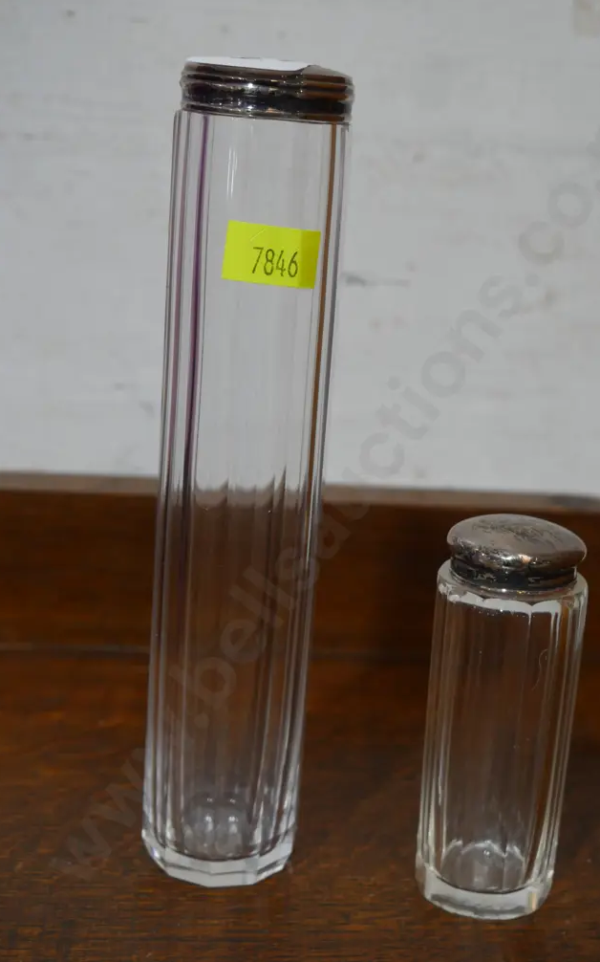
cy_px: 488
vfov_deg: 37.5
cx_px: 357
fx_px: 1414
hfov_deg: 23.9
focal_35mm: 54
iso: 640
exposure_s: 1/60
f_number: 5.3
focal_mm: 25
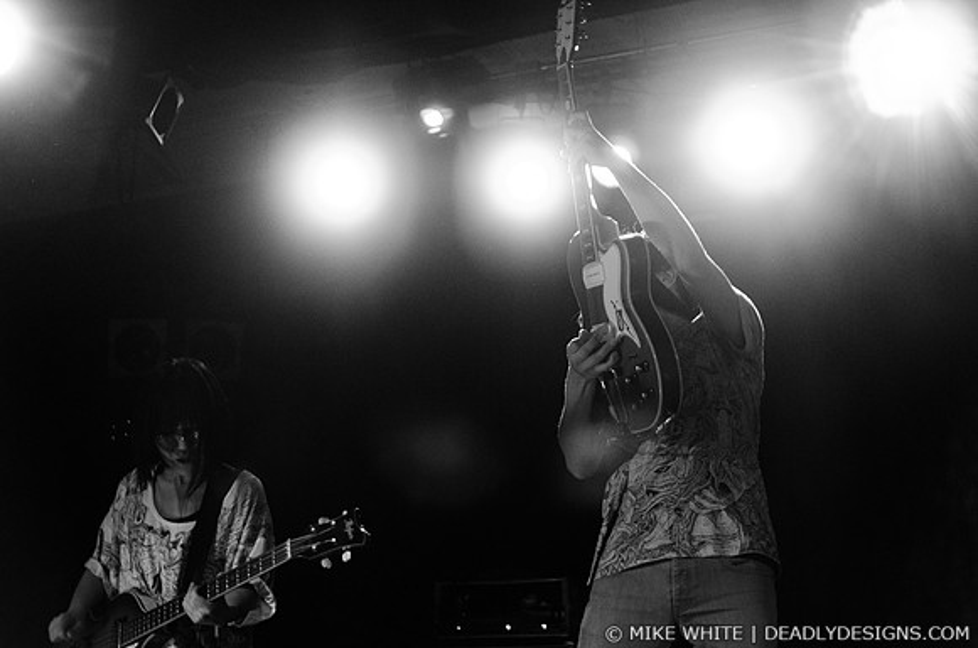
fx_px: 1220
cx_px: 489
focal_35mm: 45
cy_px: 324
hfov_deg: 43.7
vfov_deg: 29.7
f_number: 1.6
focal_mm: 30
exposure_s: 1/200
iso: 1250
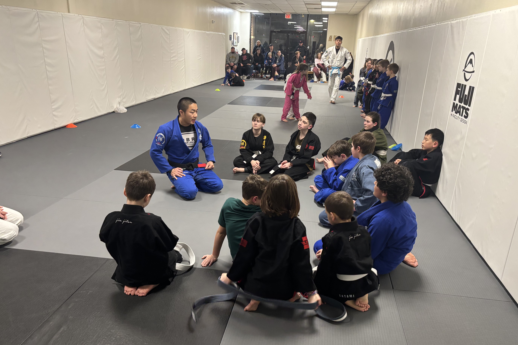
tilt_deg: -20.1
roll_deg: -2.5
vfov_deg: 46.3
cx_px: 263
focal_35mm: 28
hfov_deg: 65.5
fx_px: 403
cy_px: 195
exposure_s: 1/60
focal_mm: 5.96
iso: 250
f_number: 1.6
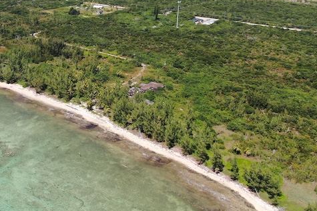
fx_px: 370
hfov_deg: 44.6
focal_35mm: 42
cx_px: 75
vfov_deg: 31.3
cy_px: 53
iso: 100
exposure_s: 1/1250
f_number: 2.8
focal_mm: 4.39
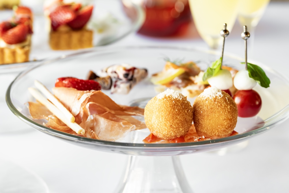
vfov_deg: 10.5
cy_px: 96
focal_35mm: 130
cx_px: 144
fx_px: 1048
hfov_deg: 15.7
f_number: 4.5
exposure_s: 1/60
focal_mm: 87
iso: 400
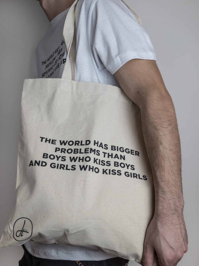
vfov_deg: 42.9
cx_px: 98
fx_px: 337
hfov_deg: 32.9
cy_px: 144
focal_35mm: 44
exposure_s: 1/40
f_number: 9
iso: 500
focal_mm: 40
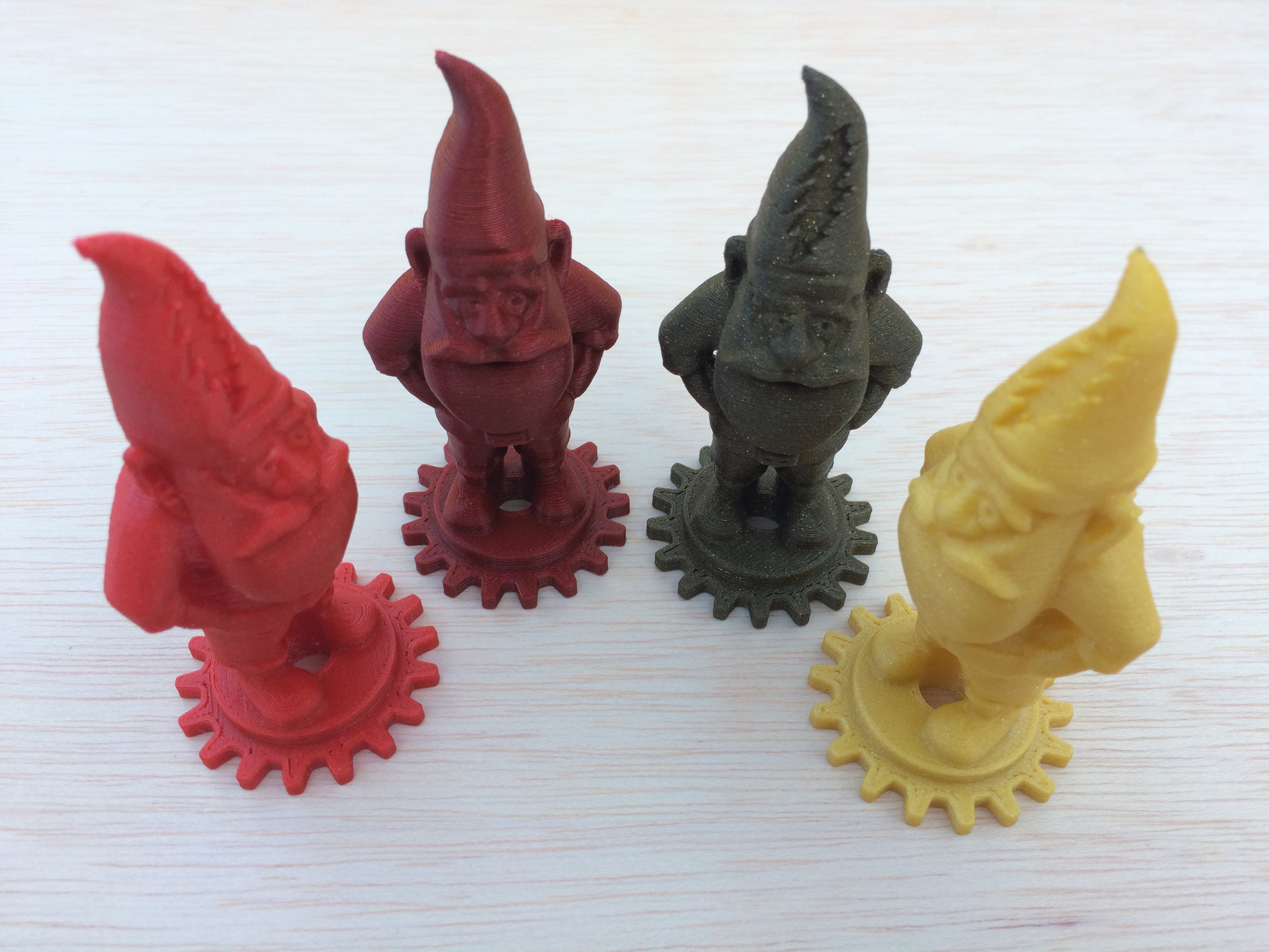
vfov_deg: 48.2
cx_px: 634
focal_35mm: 29
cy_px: 476
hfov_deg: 61.7
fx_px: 1063
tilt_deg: -47.9
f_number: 2.2
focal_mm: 4.15
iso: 32
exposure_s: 1/148
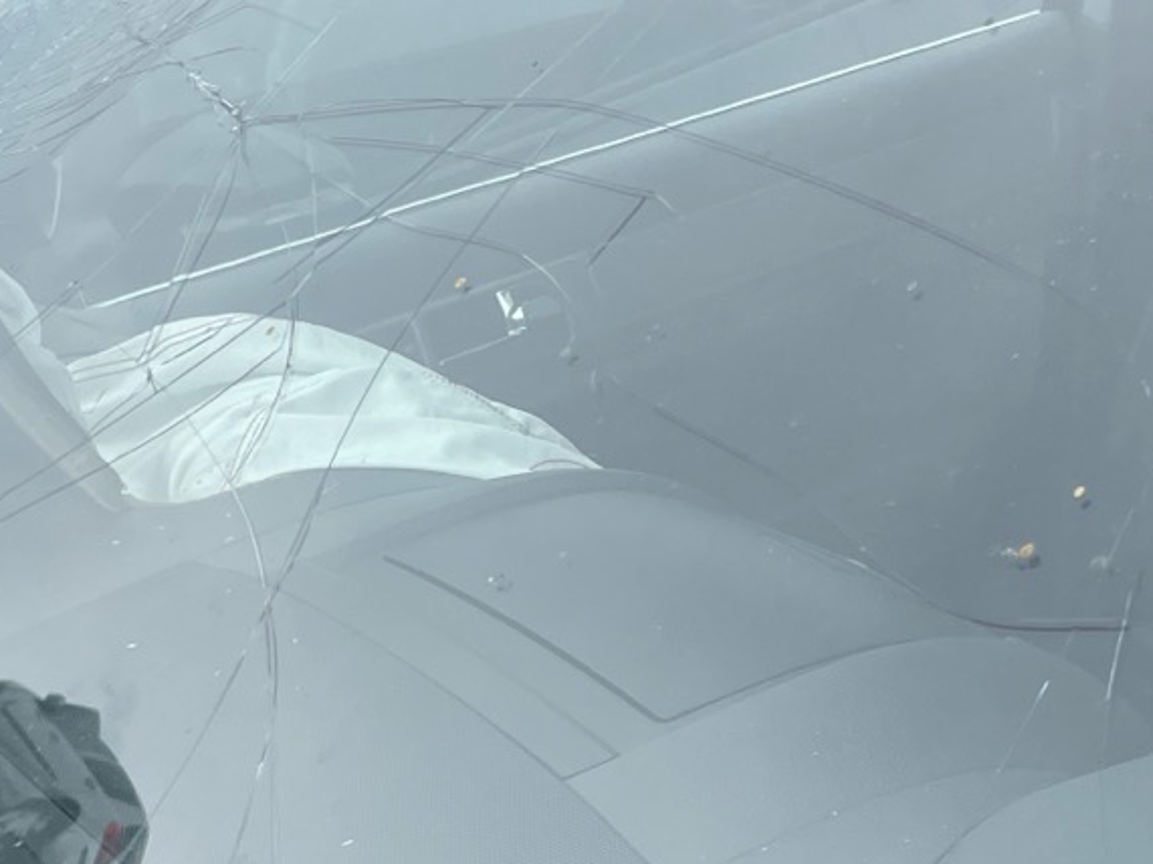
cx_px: 850
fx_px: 2731
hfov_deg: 23.6
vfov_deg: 17.7
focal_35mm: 82
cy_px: 814
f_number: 1.6
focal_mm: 4.2
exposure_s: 1/824
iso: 32
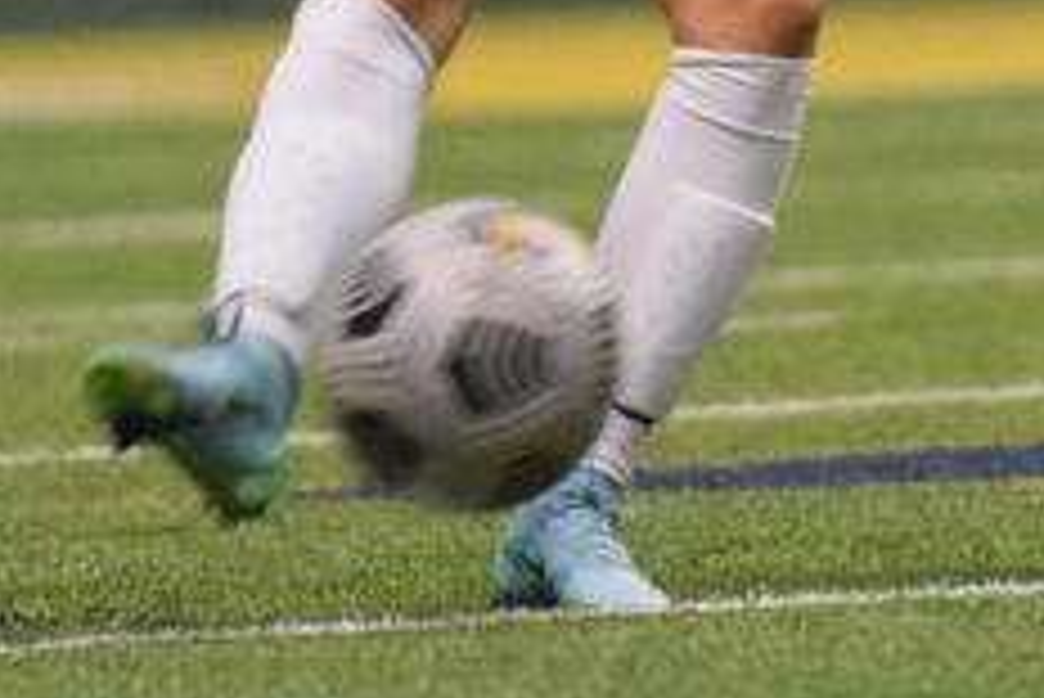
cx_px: 630
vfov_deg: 1.0
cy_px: -426
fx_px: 38418
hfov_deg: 1.6
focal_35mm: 1324
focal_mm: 200
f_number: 2.8
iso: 5000
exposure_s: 1/800
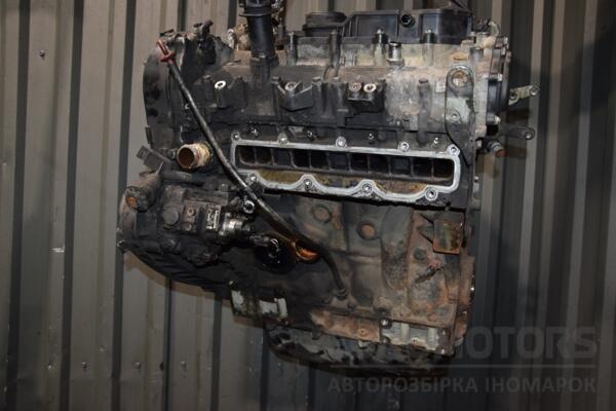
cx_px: 308
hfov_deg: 59.5
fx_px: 539
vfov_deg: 41.7
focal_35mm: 32
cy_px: 206
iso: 800
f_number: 5
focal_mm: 21
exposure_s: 1/60
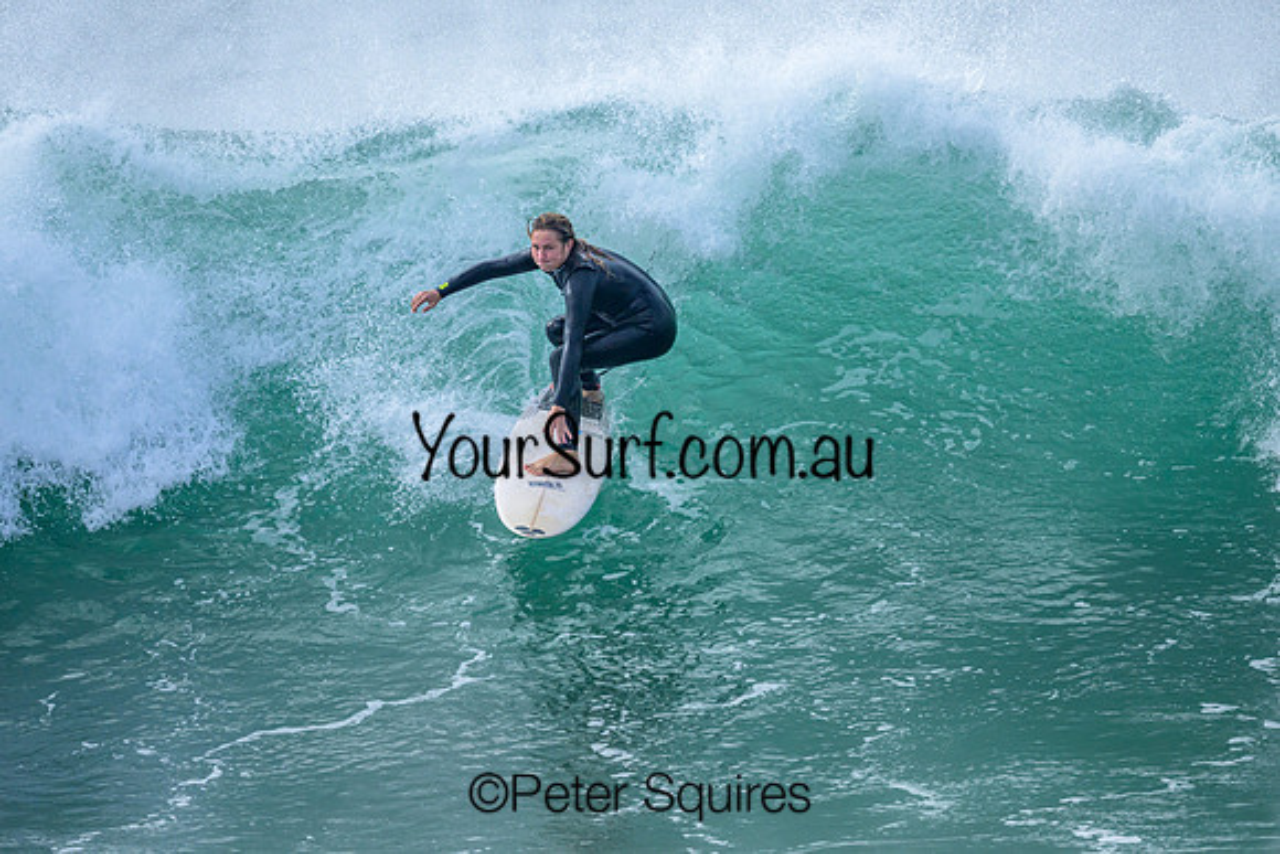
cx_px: 718
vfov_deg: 1.4
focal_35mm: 990
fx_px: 35212
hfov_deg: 2.1
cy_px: 393
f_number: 6.3
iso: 450
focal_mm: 800
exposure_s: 1/2000
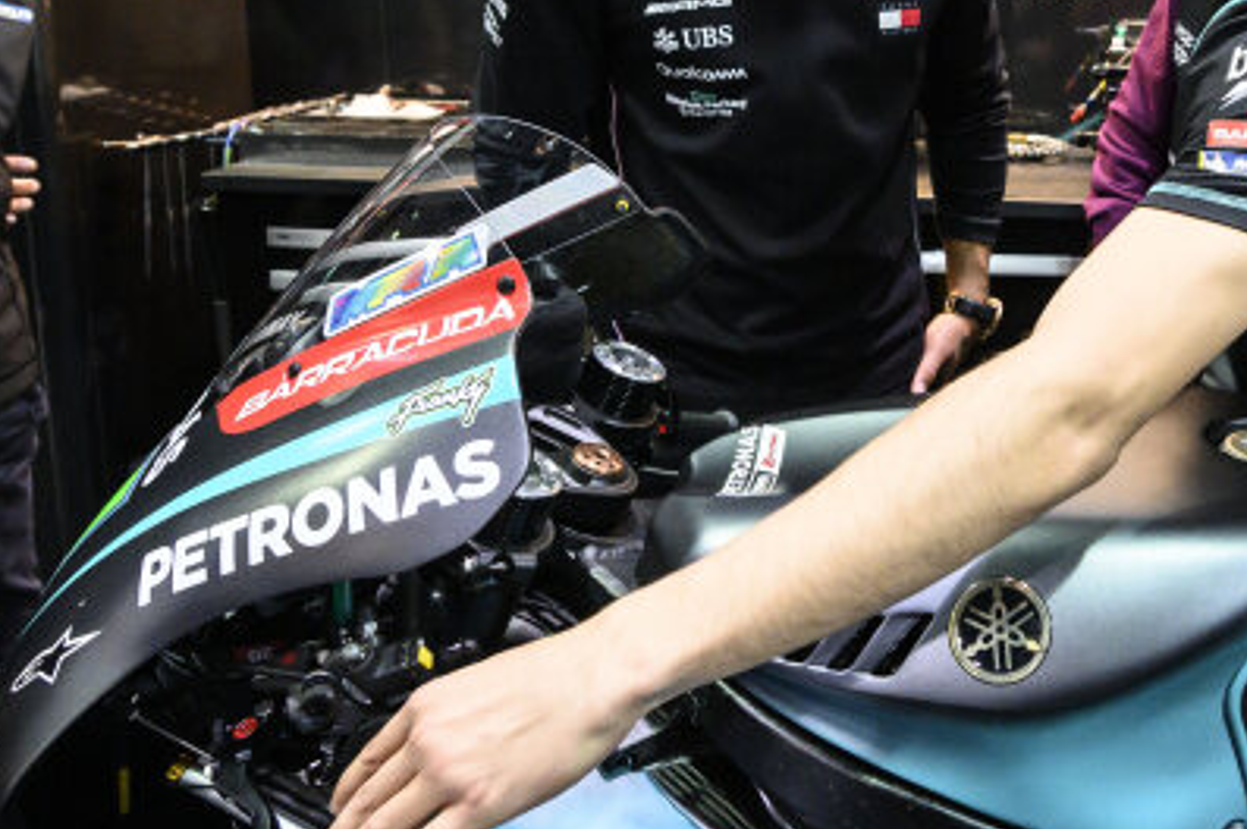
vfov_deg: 35.0
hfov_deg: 49.3
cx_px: 974
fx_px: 1281
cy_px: 188
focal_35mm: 37
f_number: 4
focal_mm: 14
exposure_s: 1/200
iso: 2500
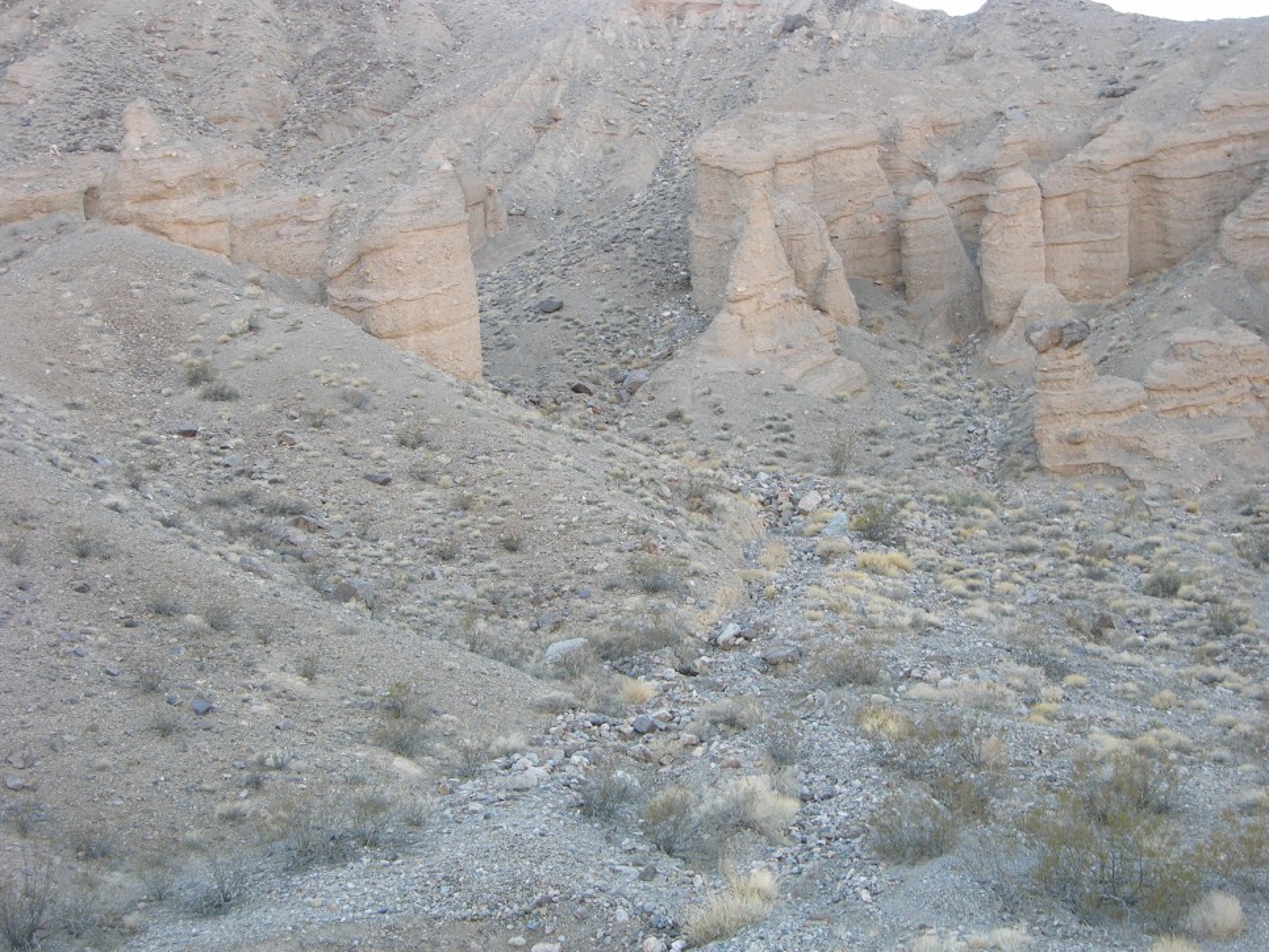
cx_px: 663
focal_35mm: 70
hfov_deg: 27.8
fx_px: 2566
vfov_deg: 21.0
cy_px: 469
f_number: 3.2
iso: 50
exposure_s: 1/52.3
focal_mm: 16.8
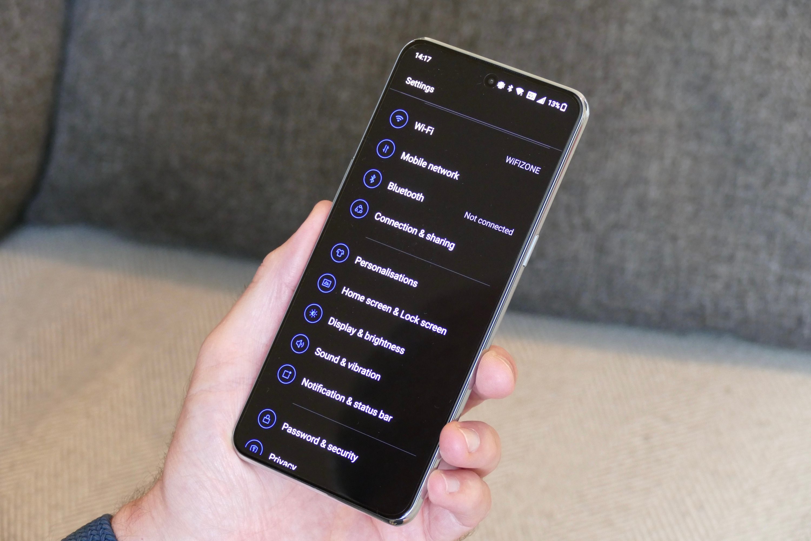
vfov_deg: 11.2
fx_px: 2748
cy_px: 270
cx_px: 406
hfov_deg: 16.8
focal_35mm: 122
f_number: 4
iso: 1600
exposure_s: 1/25
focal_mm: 44.41
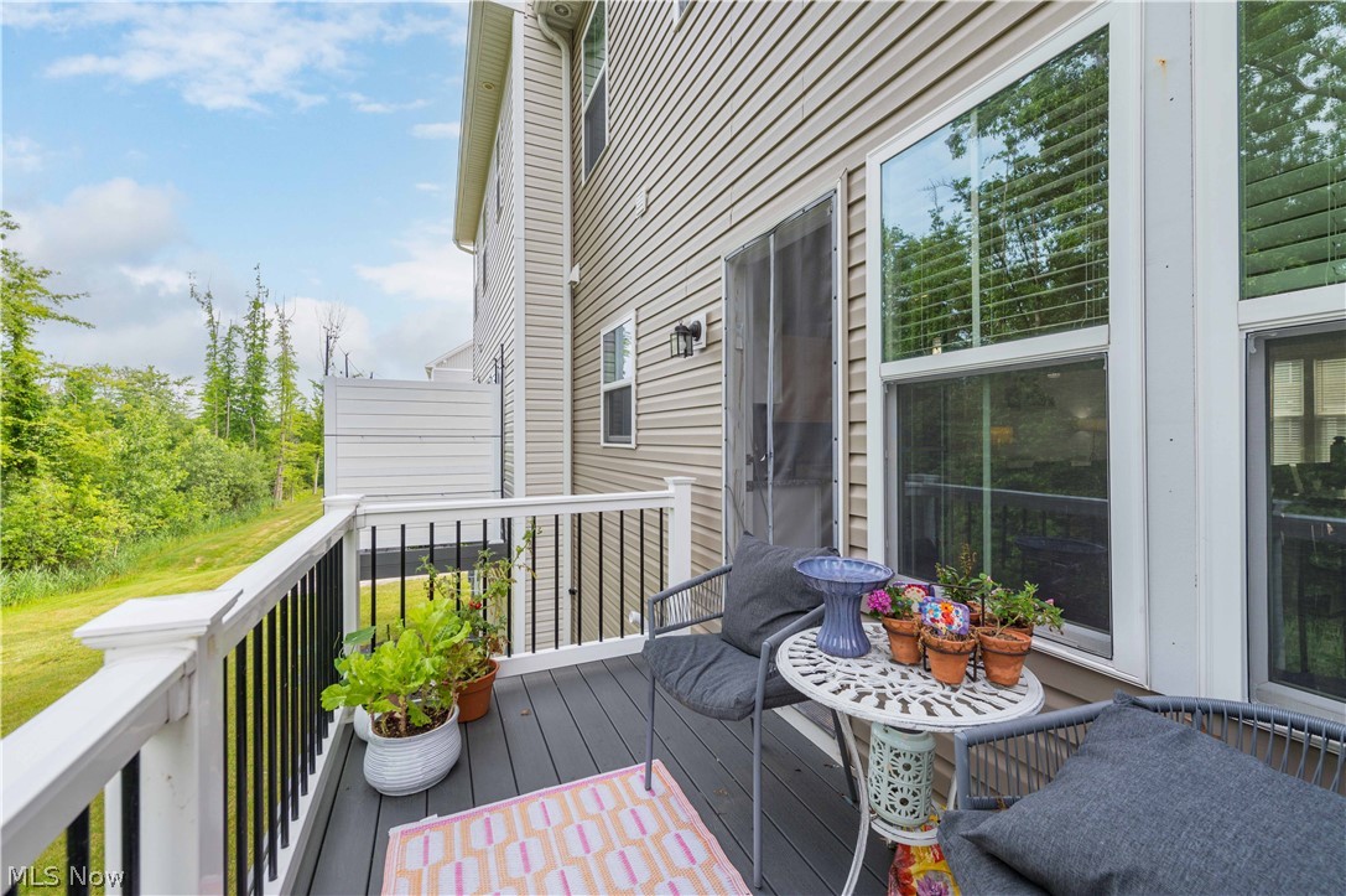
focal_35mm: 14
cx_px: 673
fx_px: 523
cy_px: 448
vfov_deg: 81.1
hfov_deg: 104.3
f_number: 8
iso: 160
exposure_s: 1/160
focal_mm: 14
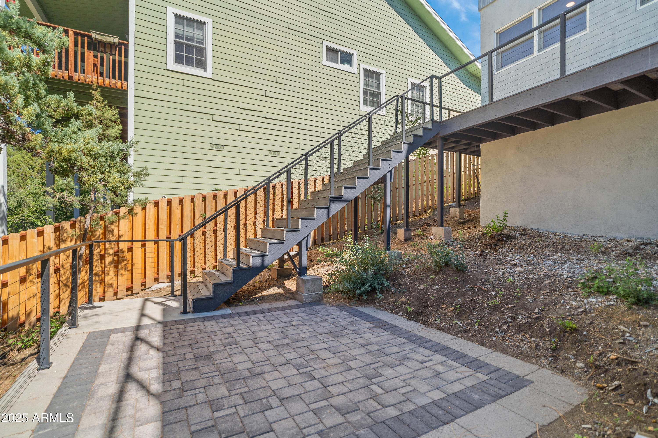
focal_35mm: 16
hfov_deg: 96.7
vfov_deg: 73.7
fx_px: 292
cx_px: 329
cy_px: 219
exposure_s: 1/500
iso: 100
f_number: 1.8
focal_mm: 16
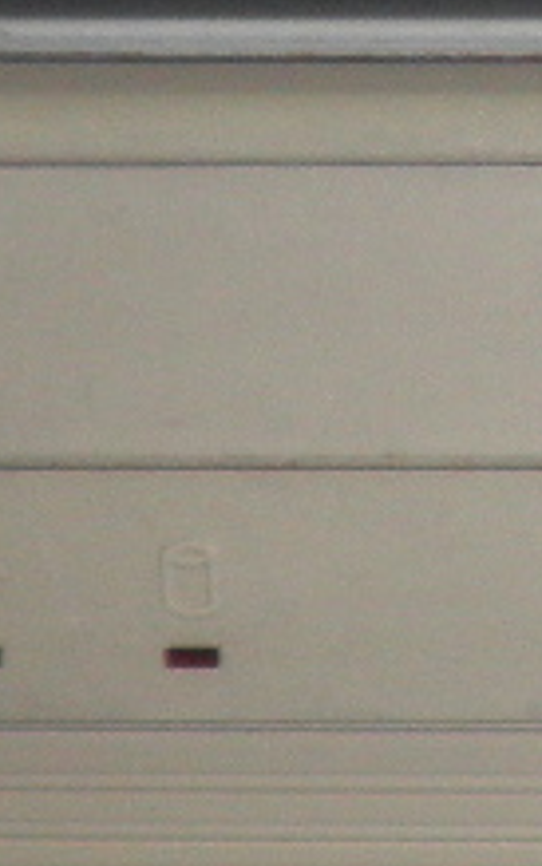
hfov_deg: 7.8
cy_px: -174
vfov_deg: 12.7
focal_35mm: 161
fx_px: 3803
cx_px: 1104
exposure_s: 1/30
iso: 125
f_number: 2.6
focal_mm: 4.65
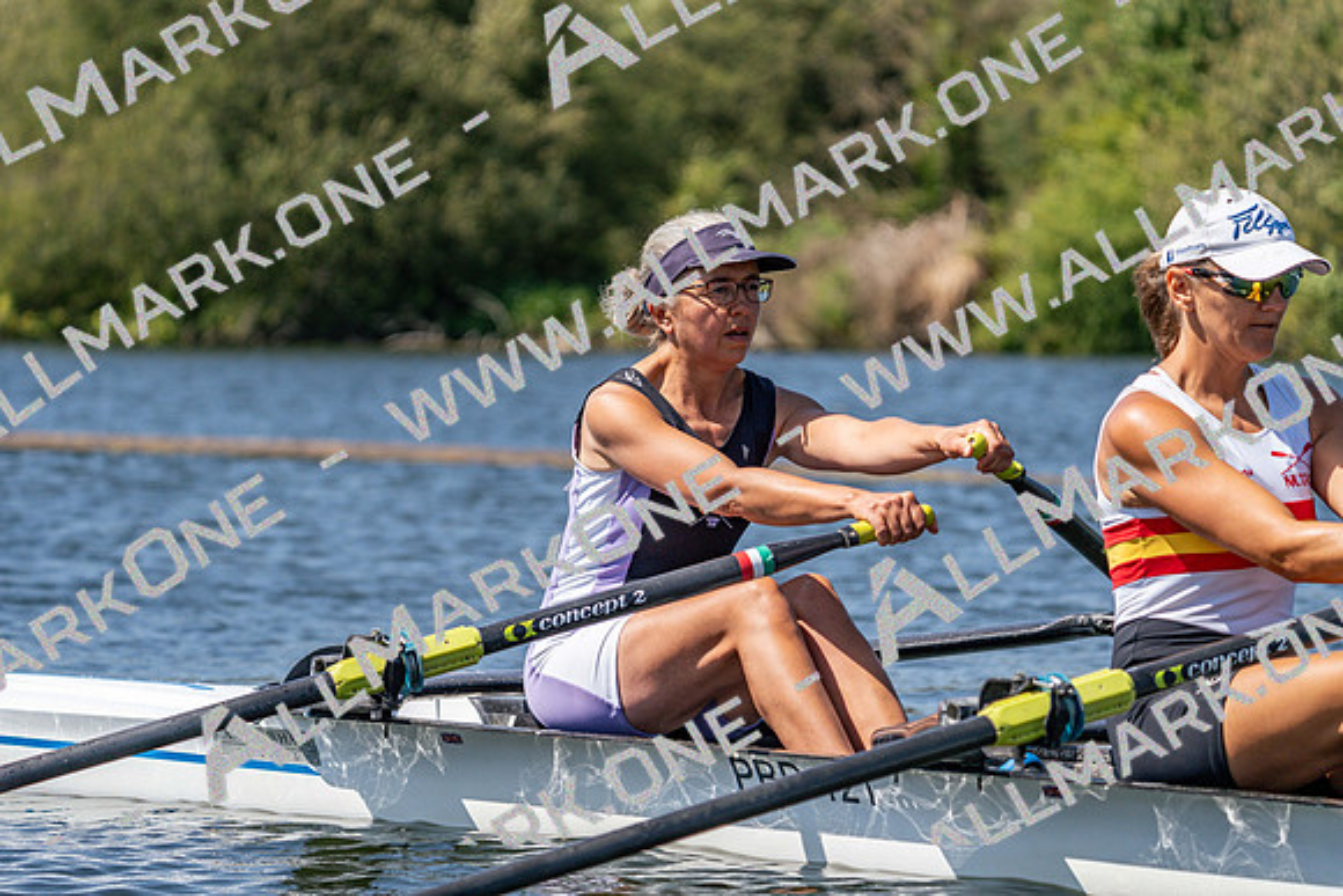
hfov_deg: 10.3
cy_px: 448
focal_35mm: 200
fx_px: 7463
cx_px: 672
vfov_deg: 6.9
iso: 250
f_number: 5.6
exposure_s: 1/2000
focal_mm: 200
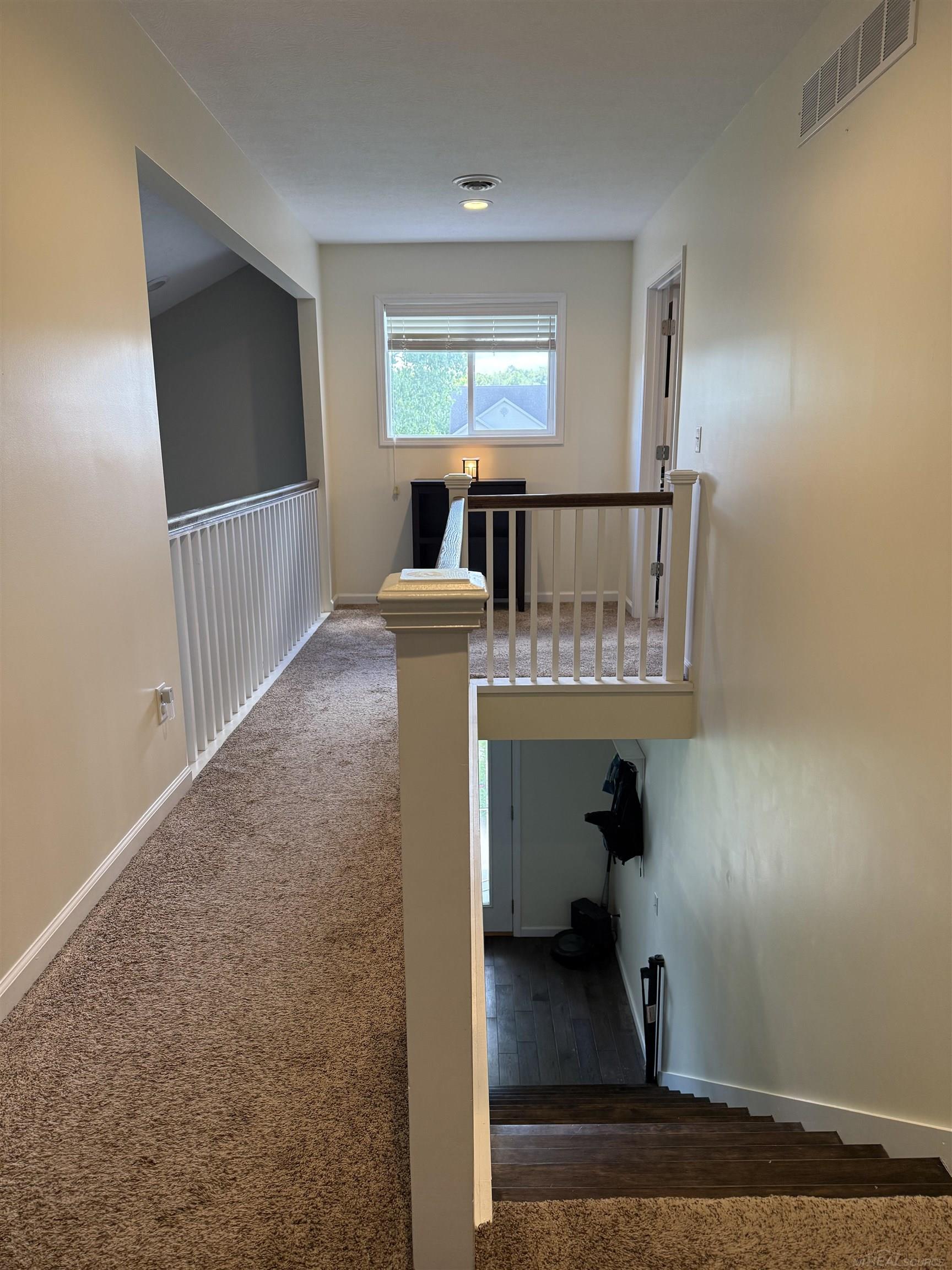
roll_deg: +0.4
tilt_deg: -13.0
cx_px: 476
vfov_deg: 71.6
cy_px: 635
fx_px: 880
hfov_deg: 56.8
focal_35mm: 24
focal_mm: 6.76
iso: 200
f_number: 1.78
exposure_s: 1/126
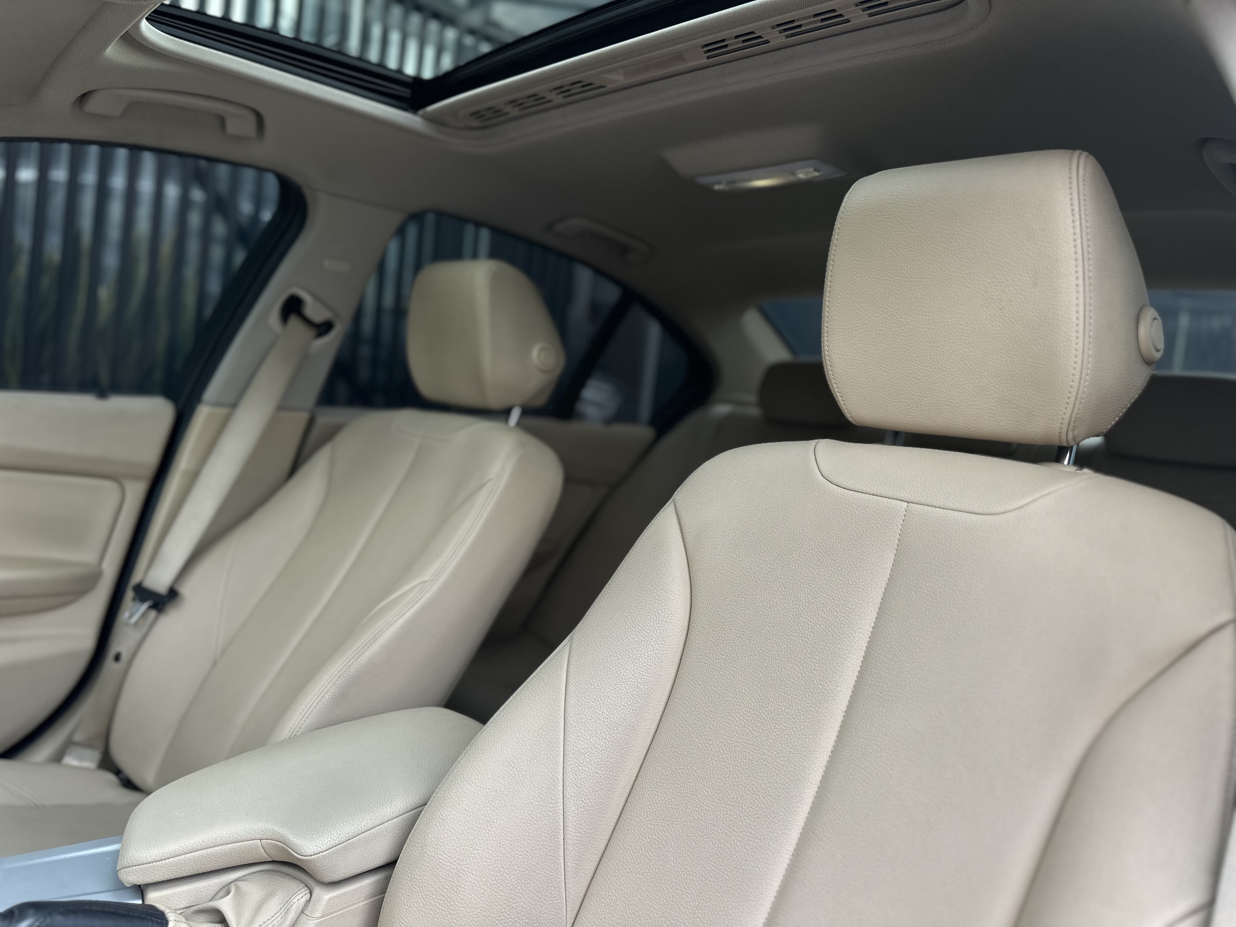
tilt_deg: -3.0
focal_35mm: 24
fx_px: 857
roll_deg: -7.7
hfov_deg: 71.6
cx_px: 618
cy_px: 464
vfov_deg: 56.8
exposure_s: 1/199
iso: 80
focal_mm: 6.86
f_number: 1.78
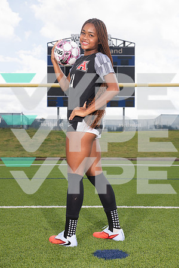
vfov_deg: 38.2
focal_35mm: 52
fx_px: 388
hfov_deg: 26.0
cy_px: 134
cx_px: 90
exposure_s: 1/400
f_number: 7.1
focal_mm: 52
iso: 125
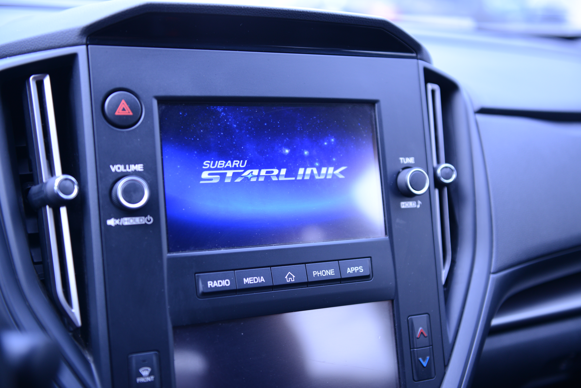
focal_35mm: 44
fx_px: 710
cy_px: 194
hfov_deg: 44.5
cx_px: 290
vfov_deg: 30.5
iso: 500
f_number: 2.8
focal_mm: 44
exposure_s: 1/250
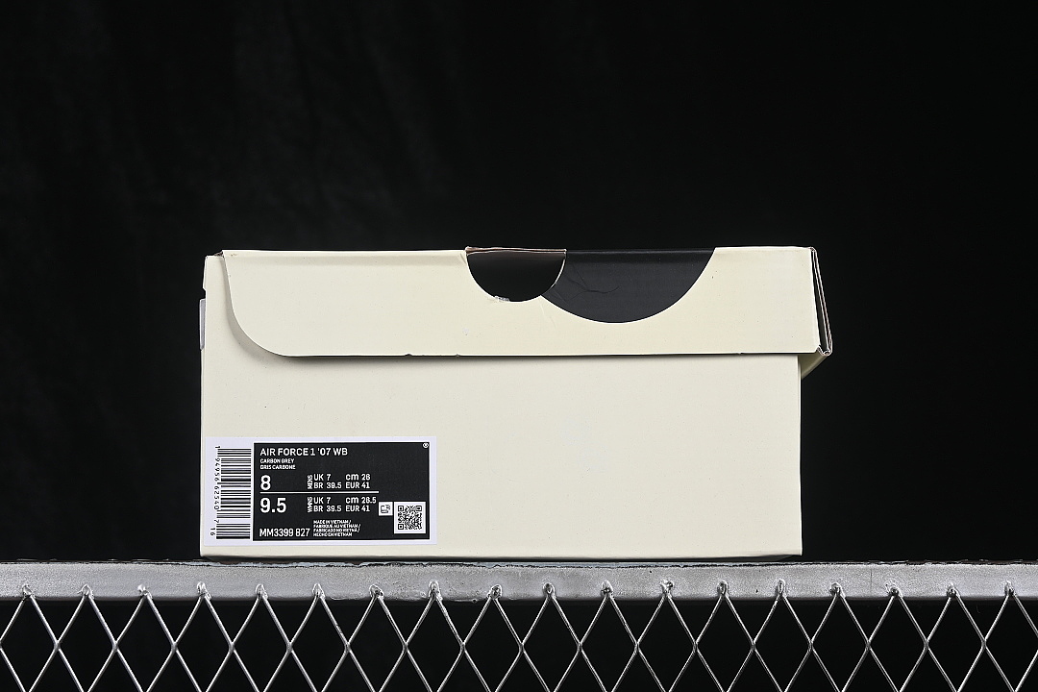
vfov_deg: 18.2
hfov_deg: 27.0
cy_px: 346
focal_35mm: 75
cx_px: 519
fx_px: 2162
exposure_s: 1/80
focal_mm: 50
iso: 160
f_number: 8
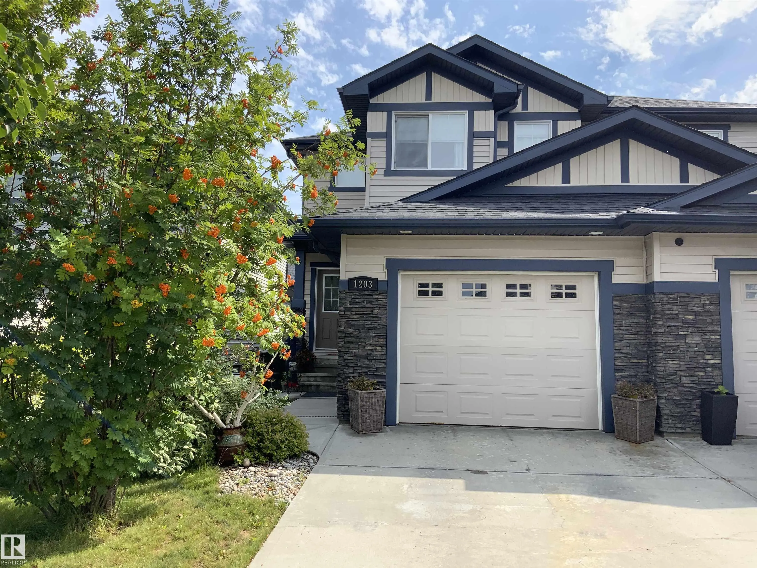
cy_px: 284
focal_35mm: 29
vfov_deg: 48.2
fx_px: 634
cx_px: 378
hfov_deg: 61.7
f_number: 1.8
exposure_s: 1/1121
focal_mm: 3
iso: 16
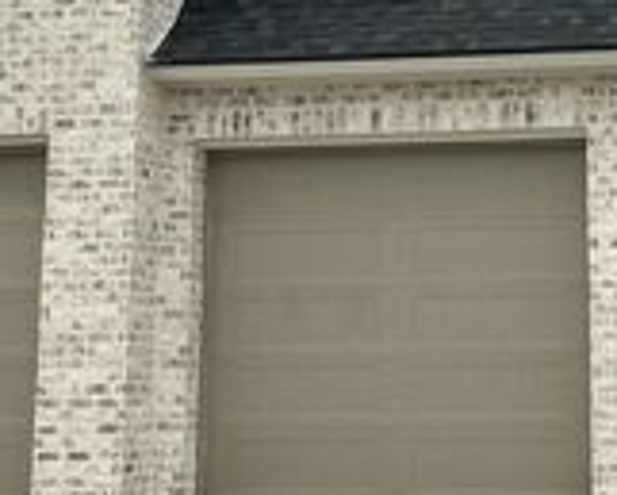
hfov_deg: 21.4
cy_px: 98
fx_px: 1608
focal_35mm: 88
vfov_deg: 17.3
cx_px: 521
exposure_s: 1/2667
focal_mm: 3
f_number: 1.8
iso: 25
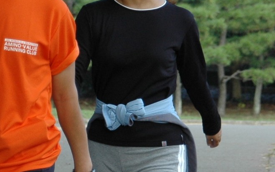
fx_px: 1936
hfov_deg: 8.1
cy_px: 71
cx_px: 0
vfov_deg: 5.1
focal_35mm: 258
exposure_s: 1/320
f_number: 5.3
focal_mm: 65
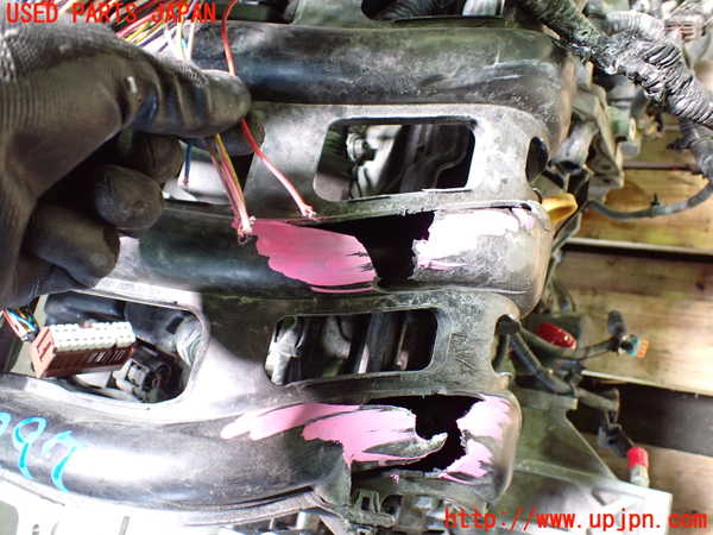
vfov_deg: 46.8
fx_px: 618
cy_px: 268
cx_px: 356
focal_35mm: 30
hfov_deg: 60.0
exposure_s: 1/80
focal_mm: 5.4
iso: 800
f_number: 2.3
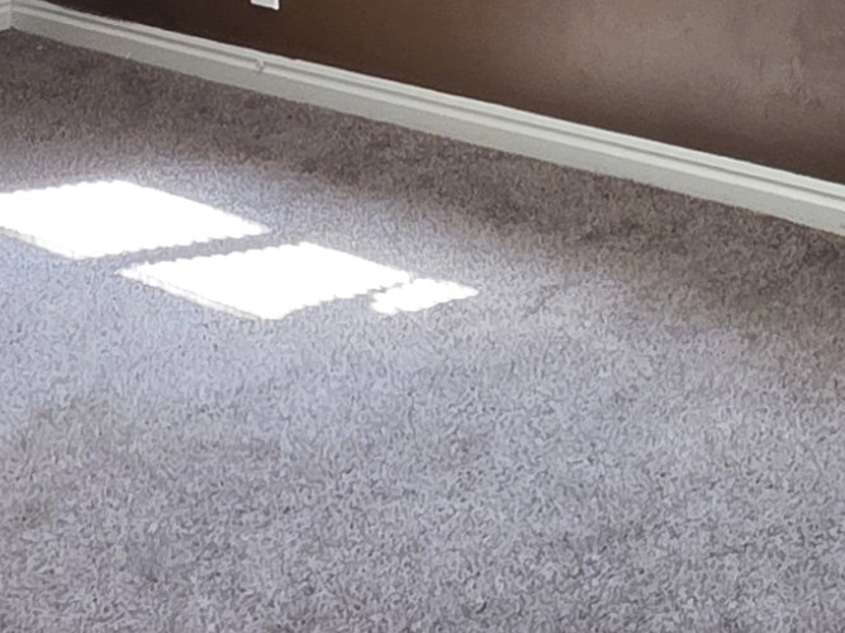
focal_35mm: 78
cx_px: 1045
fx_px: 1904
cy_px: -352
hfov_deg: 22.8
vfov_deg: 16.9
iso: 250
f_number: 1.9
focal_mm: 2.2
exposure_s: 1/60
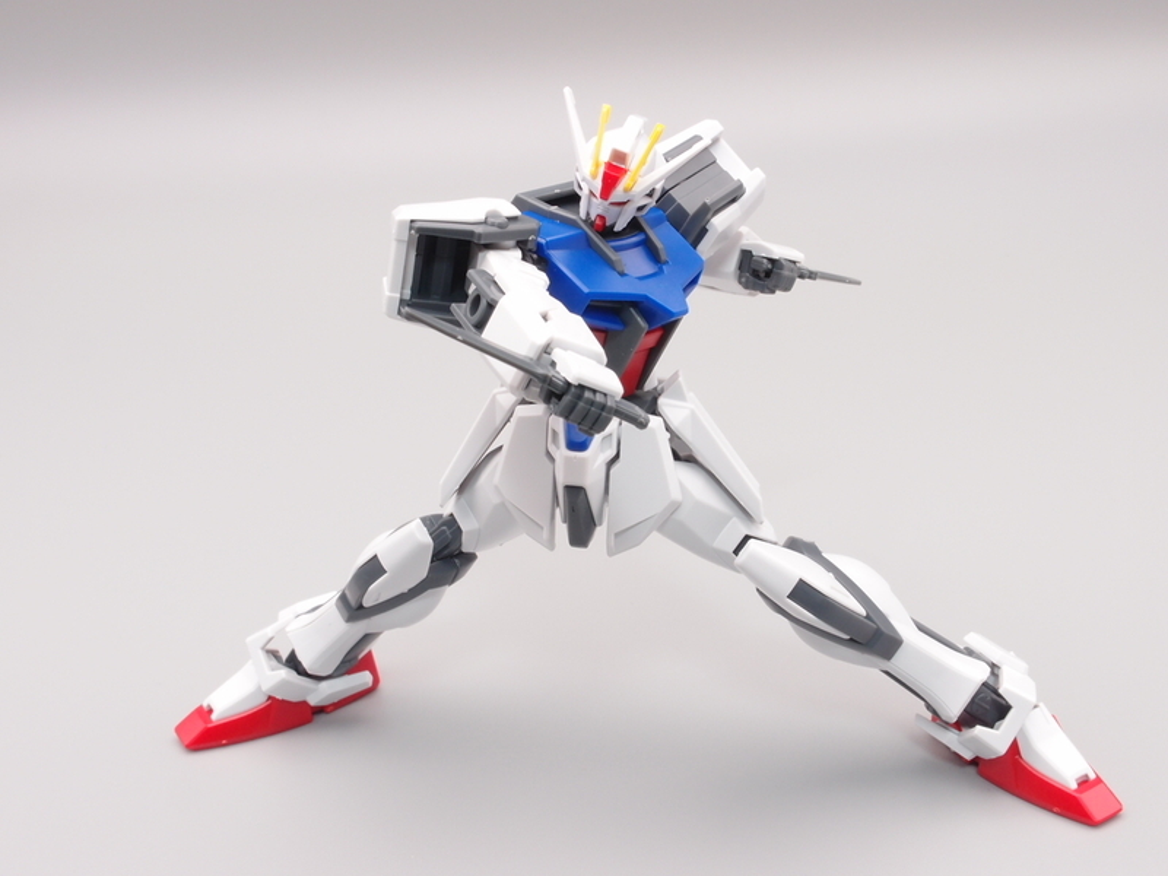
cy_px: 438
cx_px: 584
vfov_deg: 26.6
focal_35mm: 55
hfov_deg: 34.9
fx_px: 1856
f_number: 8
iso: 100
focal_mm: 11.84
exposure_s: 1/3
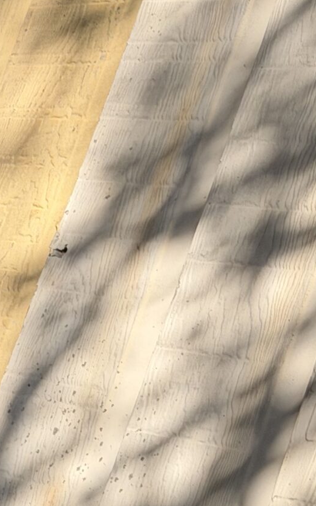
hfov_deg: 8.3
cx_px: -133
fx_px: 2149
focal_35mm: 156
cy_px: 133
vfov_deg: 13.4
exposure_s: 1/2208
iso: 64
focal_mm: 6.76
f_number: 1.78
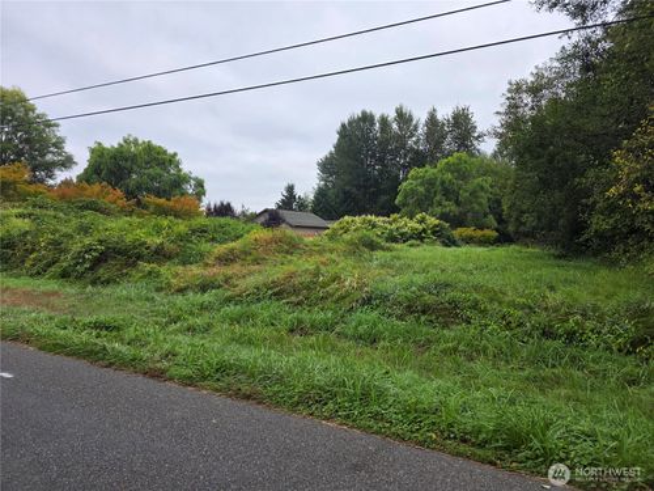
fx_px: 435
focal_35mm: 23
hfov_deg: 73.9
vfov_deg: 58.9
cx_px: 327
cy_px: 246
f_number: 1.7
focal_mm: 6.3
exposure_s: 1/359
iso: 50
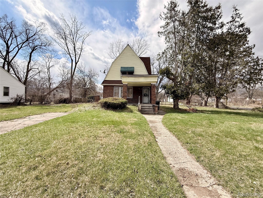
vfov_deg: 85.7
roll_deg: -0.8
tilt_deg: +0.7
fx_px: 106
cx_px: 132
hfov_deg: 102.1
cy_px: 99
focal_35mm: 14
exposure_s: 1/2237
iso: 64
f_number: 2.2
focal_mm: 2.22
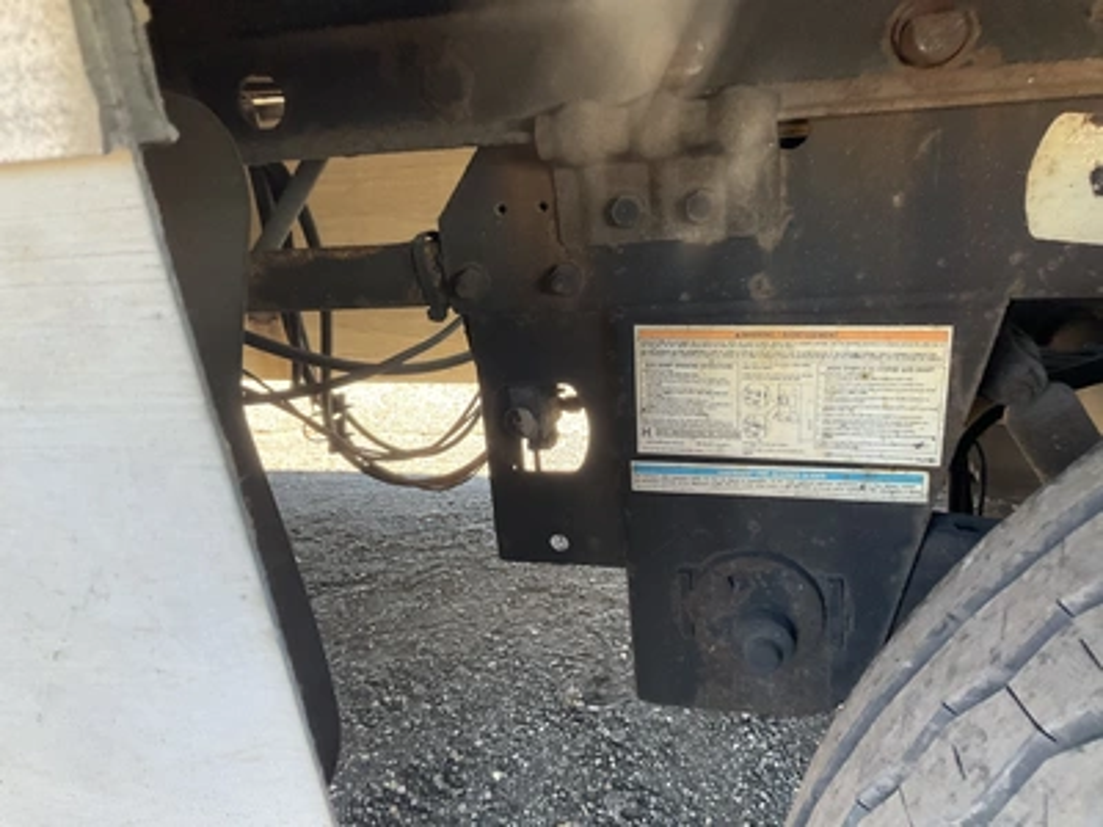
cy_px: 414
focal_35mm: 29
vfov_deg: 48.2
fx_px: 924
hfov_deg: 61.7
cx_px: 552
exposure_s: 1/122
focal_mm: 3
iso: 64
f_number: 1.8
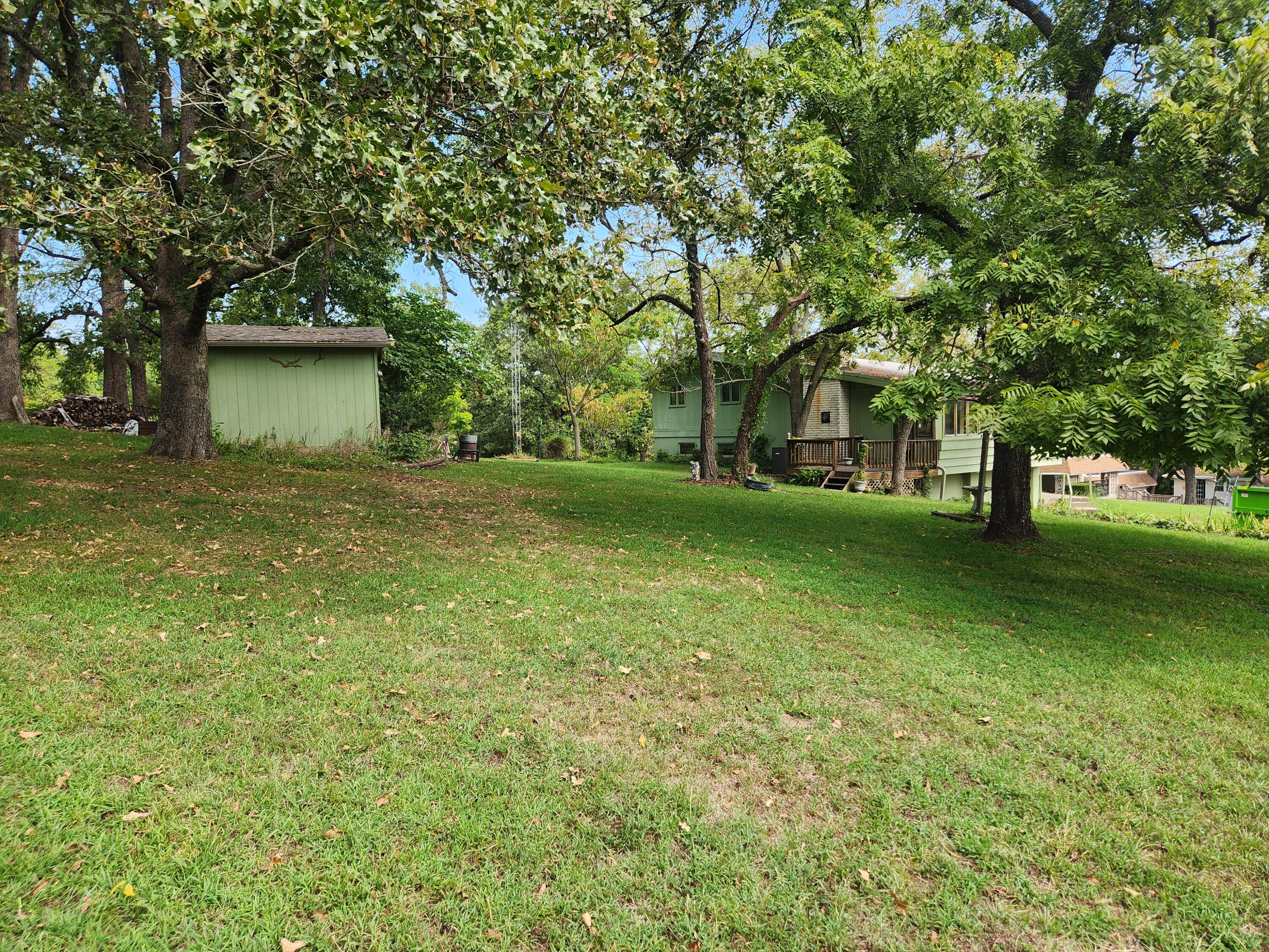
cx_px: 634
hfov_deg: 73.9
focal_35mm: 23
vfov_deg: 58.9
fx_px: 843
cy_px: 476
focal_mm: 5.4
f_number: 1.8
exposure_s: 1/359
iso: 20
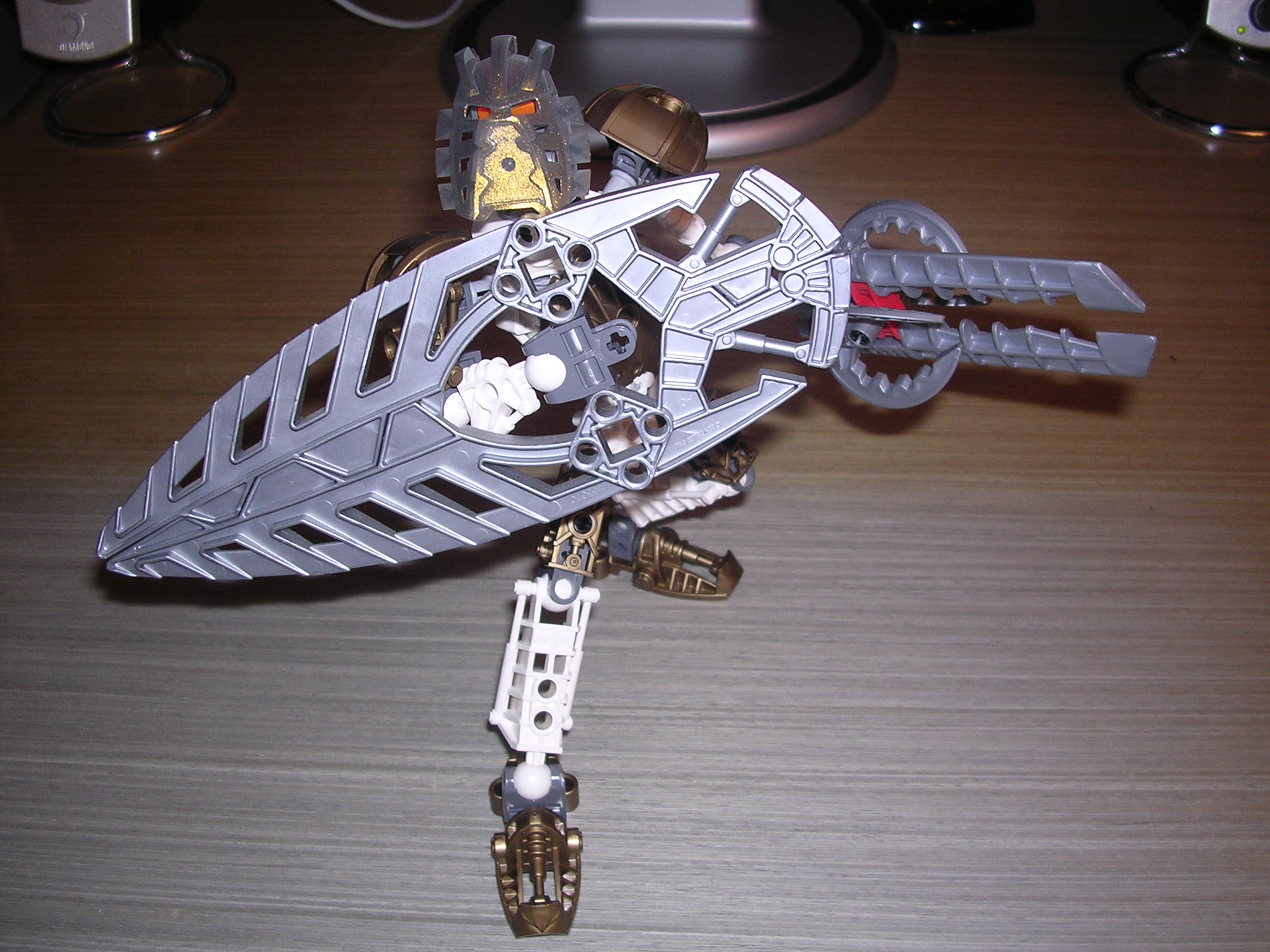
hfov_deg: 49.0
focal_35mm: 38
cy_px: 476
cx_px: 635
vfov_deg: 37.7
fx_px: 1394
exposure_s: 1/60.1
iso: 100
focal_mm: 5.8
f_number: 2.8
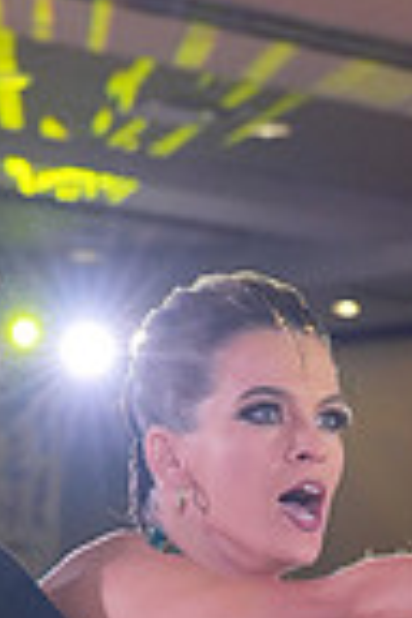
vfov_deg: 9.7
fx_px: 3450
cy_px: 1099
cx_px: 135
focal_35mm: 201
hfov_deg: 6.8
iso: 2000
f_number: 4
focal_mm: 50
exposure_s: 1/500
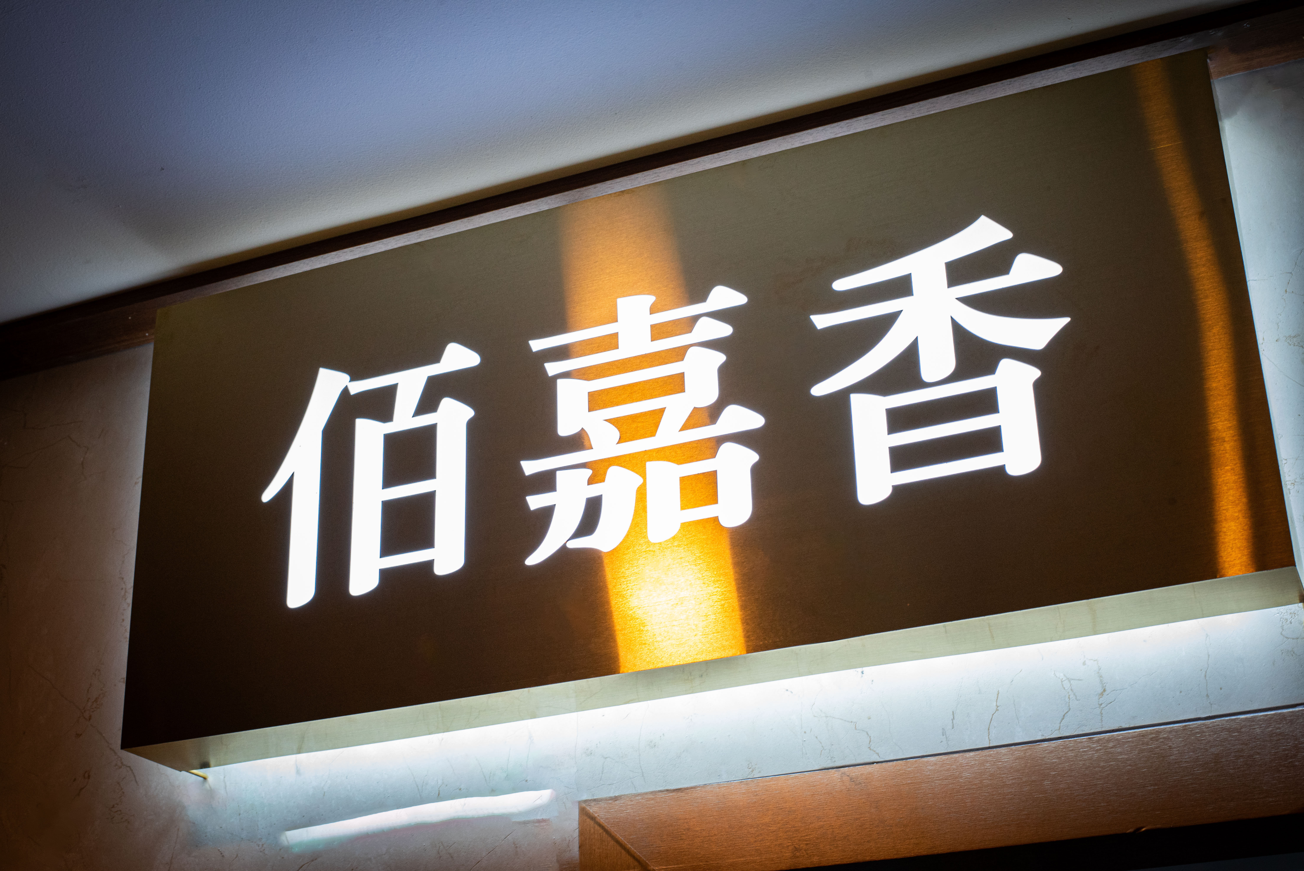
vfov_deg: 27.0
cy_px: 436
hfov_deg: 39.6
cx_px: 652
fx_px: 1812
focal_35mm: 50
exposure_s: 1/100
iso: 1600
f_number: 6.3
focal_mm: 50
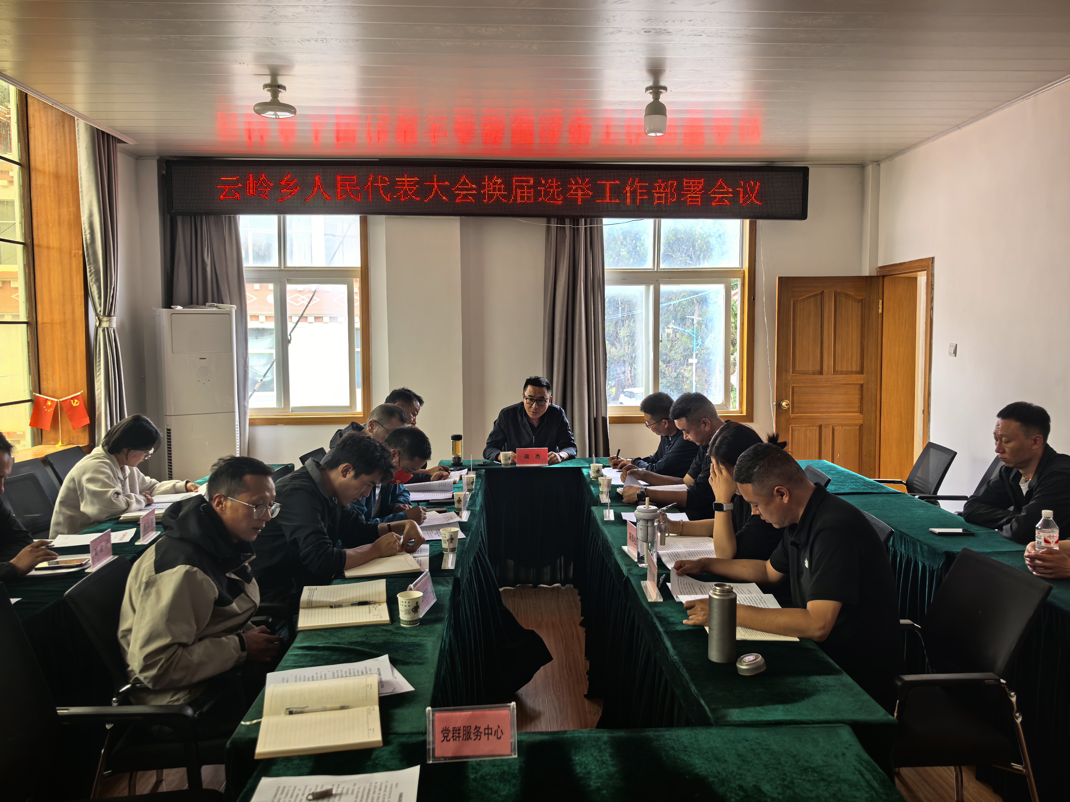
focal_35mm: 28
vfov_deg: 49.7
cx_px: 528
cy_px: 411
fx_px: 865
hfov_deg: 63.4
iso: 160
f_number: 2
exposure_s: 1/100
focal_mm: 6.98
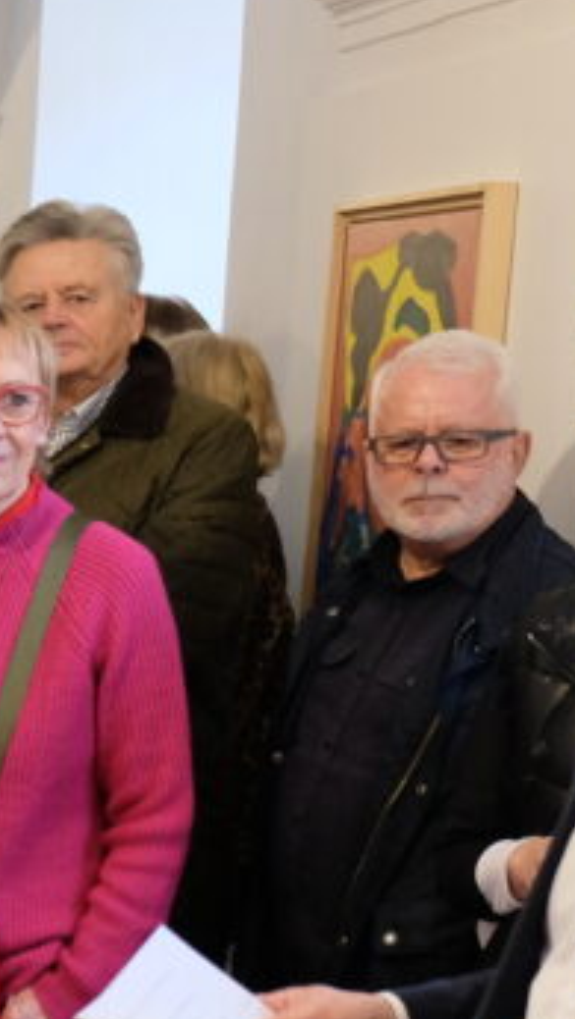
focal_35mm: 98
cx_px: -681
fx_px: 2652
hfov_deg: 10.9
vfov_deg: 21.5
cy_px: 828
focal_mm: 18
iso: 1250
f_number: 2.8
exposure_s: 1/30
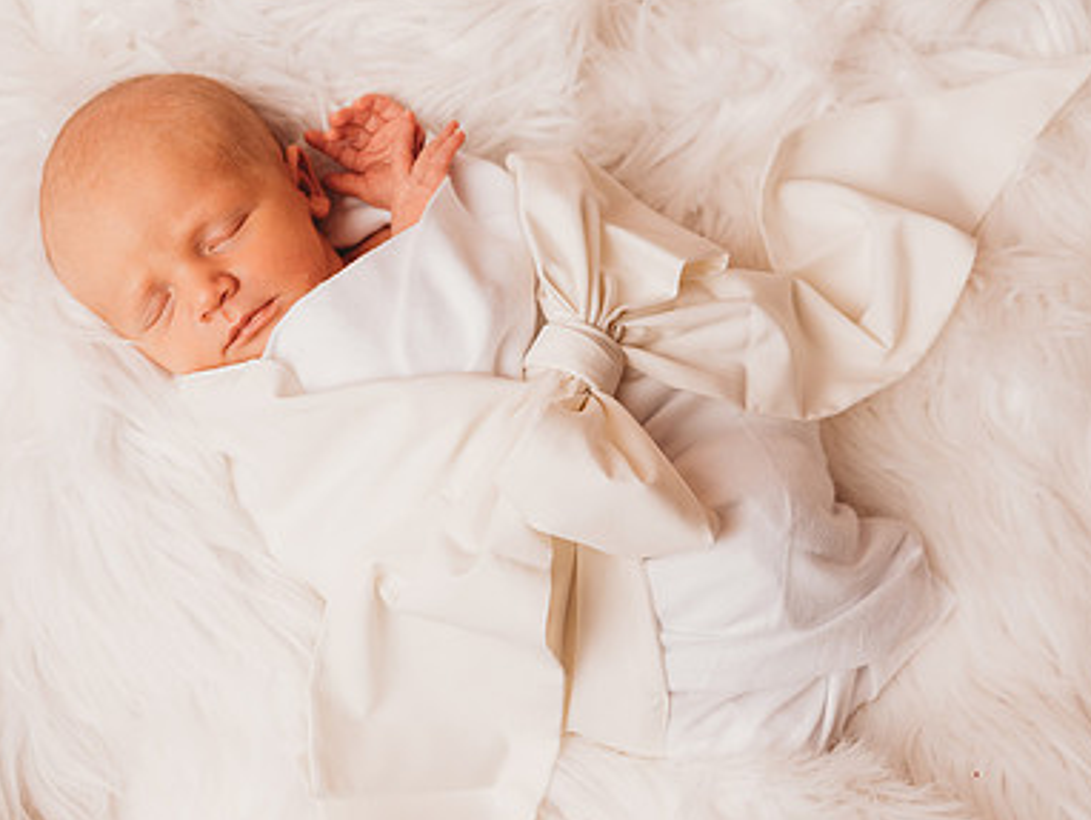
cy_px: 399
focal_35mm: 70
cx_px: 451
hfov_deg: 27.7
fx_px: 2208
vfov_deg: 21.0
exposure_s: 1/160
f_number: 4
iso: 100
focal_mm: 48
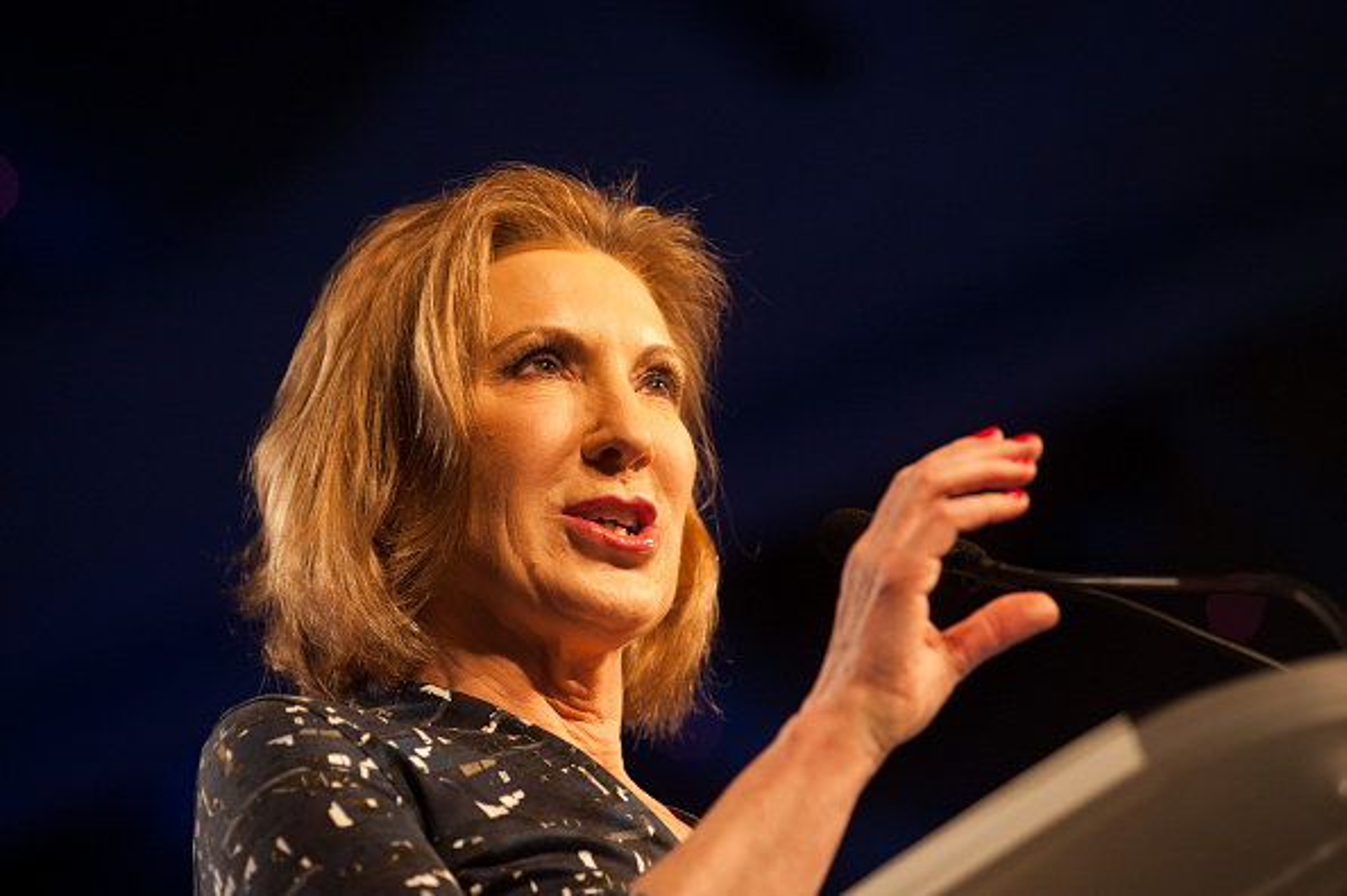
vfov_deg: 9.4
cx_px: 674
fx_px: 5421
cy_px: 448
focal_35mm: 145
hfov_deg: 14.2
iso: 1600
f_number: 3.5
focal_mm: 145
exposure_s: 1/320
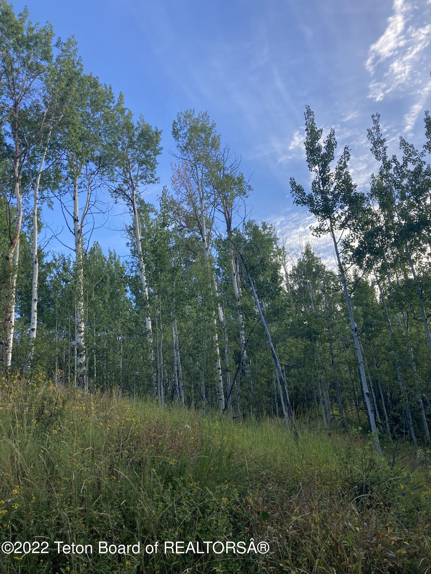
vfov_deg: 63.4
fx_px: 465
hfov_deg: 49.7
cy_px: 287
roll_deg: +6.7
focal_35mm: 28
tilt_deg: +20.8
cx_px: 216
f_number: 1.8
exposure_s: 1/421
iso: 20
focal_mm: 3.99
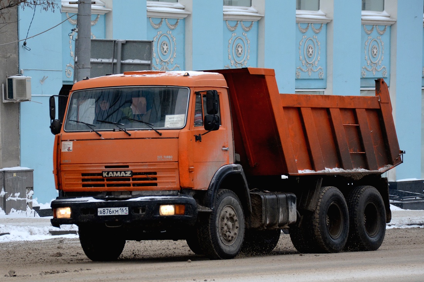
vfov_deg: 8.7
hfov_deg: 13.0
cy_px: 141
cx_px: 212
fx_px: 1855
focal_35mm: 158
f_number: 5.3
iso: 800
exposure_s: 1/640
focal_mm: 105
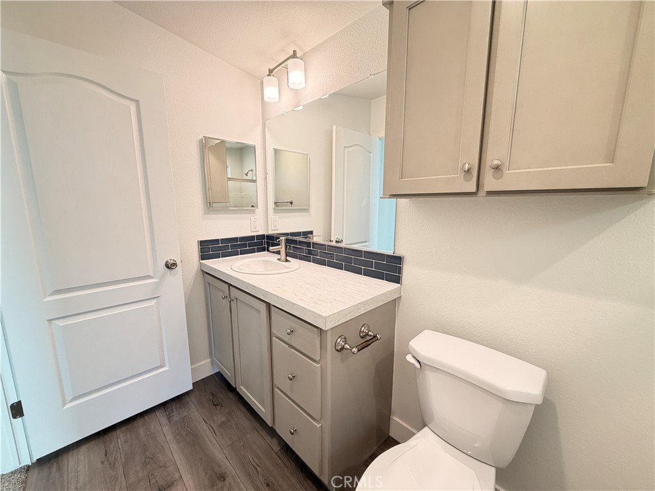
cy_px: 246
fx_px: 265
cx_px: 328
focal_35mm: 14
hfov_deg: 102.1
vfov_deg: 85.7
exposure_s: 1/60
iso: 250
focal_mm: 2.22
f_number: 2.2
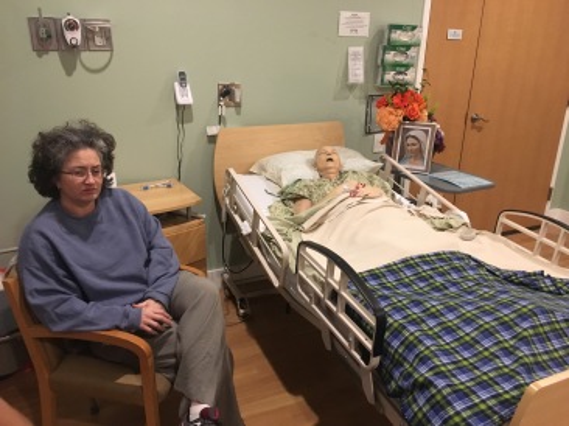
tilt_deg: -19.6
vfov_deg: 48.2
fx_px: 476
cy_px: 213
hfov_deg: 61.7
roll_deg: -0.3
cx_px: 284
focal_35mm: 29
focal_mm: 4.15
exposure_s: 1/15
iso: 250
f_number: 2.2
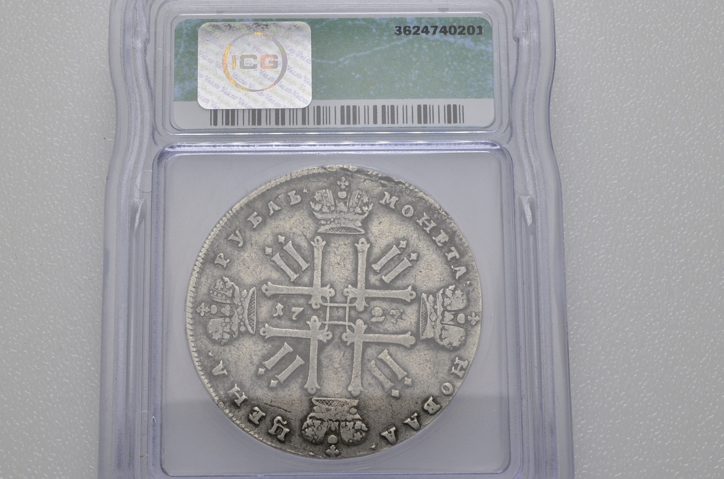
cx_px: 340
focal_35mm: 69
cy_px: 235
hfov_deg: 29.3
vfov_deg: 19.6
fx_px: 1385
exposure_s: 1/250
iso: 400
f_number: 14
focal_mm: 38
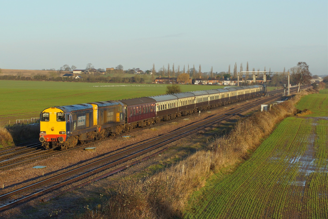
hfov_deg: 18.2
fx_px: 1025
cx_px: 164
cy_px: 110
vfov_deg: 12.2
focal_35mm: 112
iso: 200
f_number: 6.3
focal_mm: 75
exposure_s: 1/640
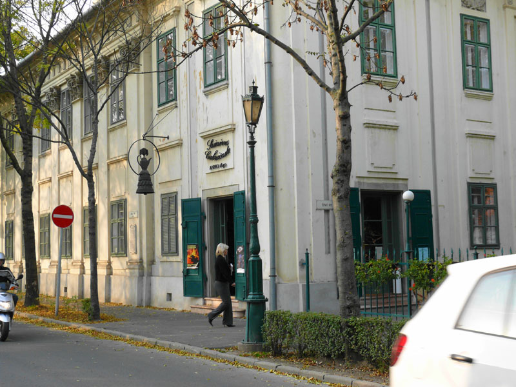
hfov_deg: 37.5
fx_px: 760
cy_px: 194
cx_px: 258
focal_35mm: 51
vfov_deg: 28.6
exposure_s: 1/200
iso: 100
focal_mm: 10.8
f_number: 4
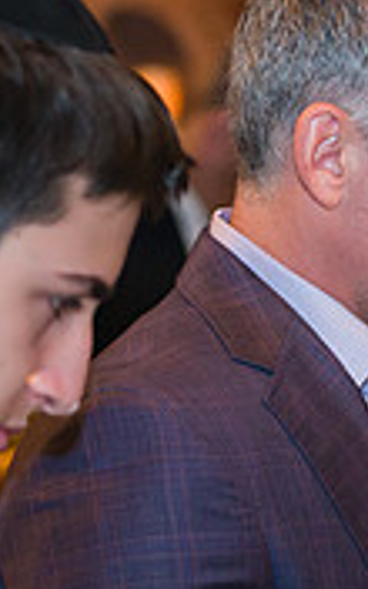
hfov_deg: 4.6
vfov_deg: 7.3
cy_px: 285
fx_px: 4605
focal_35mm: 287
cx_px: 349
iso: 1600
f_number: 3.2
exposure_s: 1/200
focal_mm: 78
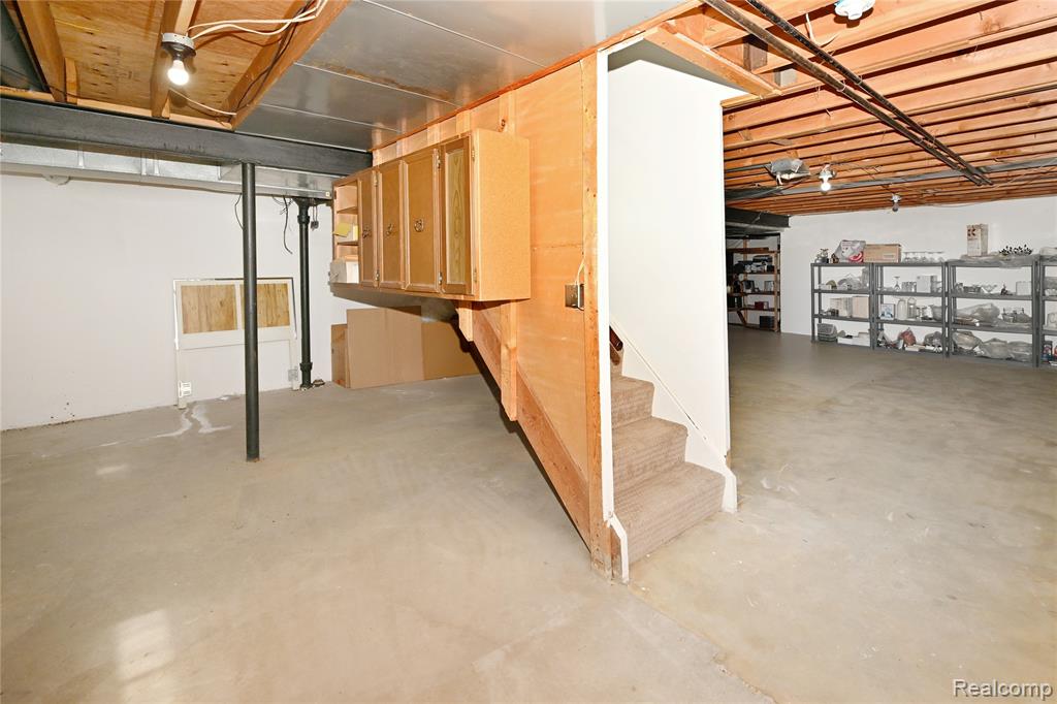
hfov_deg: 104.3
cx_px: 528
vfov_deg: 81.2
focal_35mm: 14
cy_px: 352
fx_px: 411
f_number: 8
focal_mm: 14
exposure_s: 1/60
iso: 250
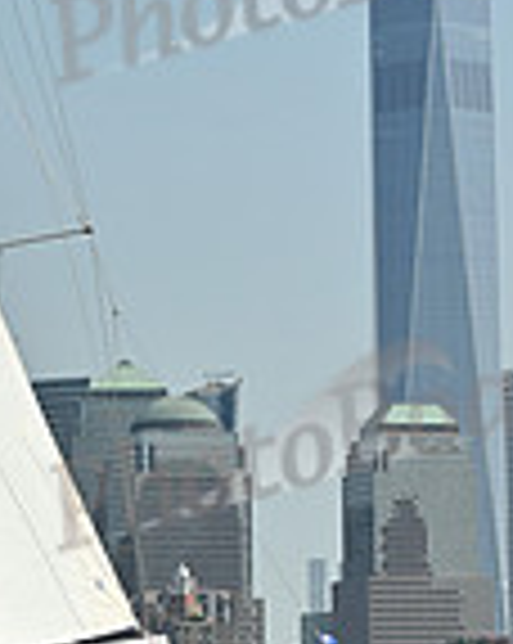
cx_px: -182
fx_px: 5078
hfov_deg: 5.7
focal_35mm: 267
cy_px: 266
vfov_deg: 7.2
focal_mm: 70
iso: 320
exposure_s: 1/1250
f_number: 8
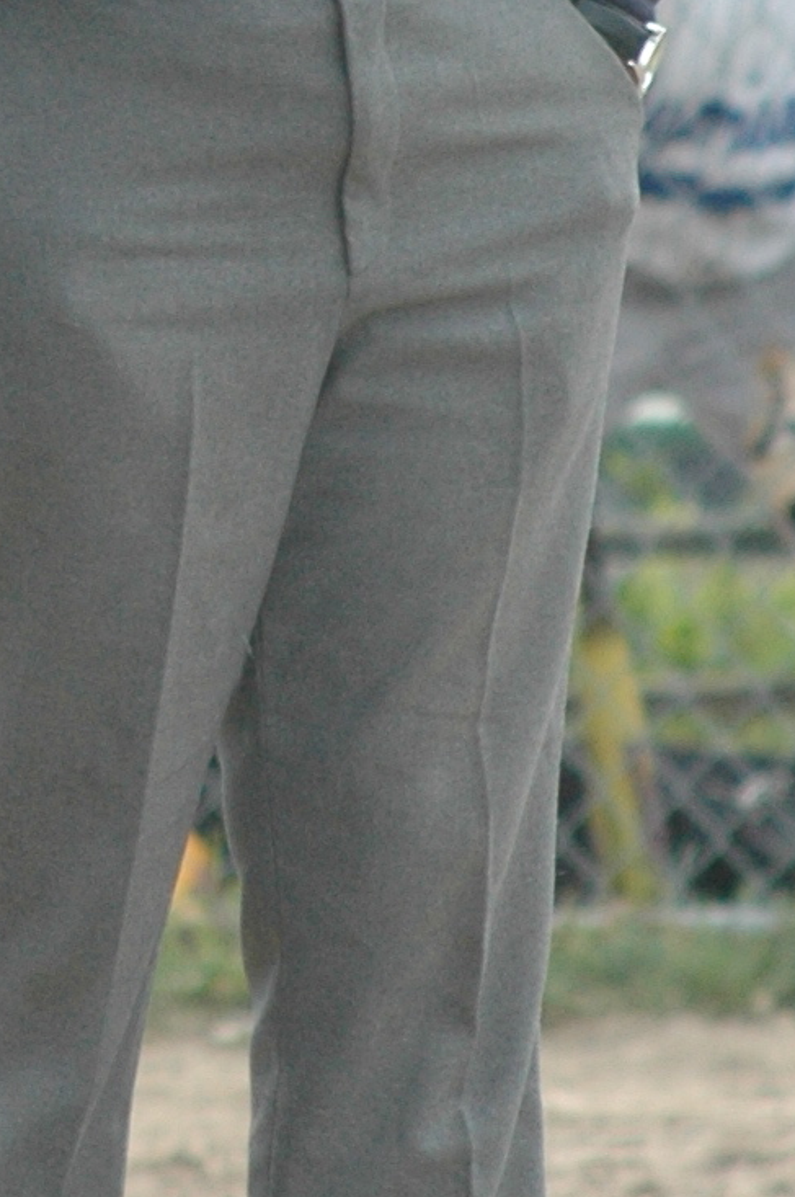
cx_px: -33
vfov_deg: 1.6
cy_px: -132
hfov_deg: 1.1
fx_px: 42929
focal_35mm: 1293
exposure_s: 1/500
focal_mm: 210
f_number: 7.1
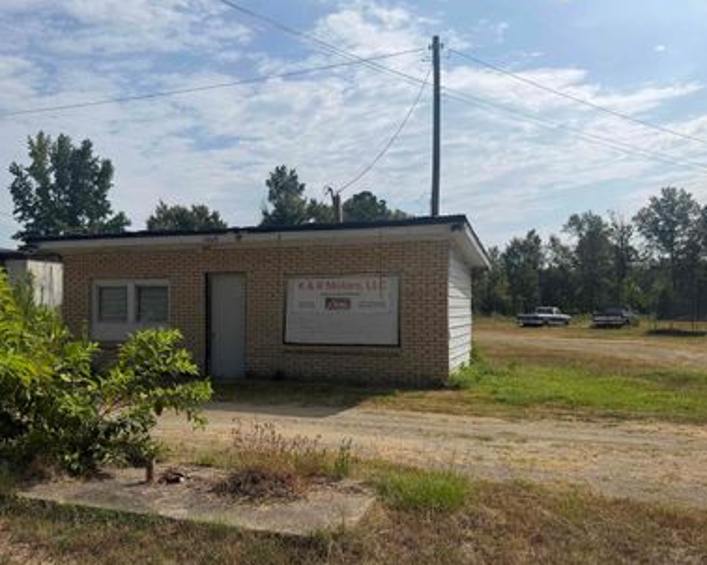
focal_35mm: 31
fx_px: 648
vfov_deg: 47.0
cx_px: 288
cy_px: 306
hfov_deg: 56.8
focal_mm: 6.76
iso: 80
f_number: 1.78
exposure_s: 1/10309
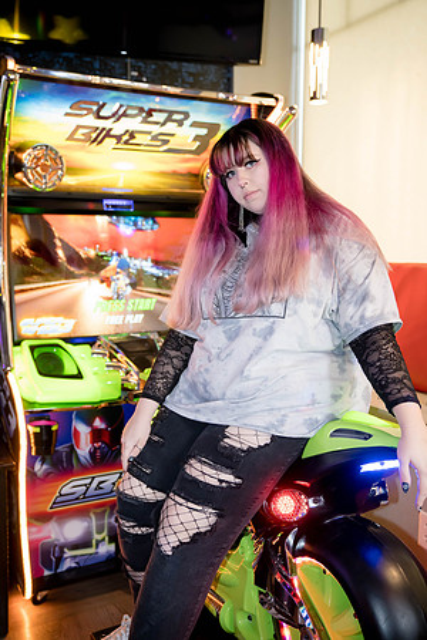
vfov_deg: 53.1
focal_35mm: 36
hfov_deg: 36.9
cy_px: 320
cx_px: 214
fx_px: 640
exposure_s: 1/160
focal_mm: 36
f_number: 2.8
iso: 2500
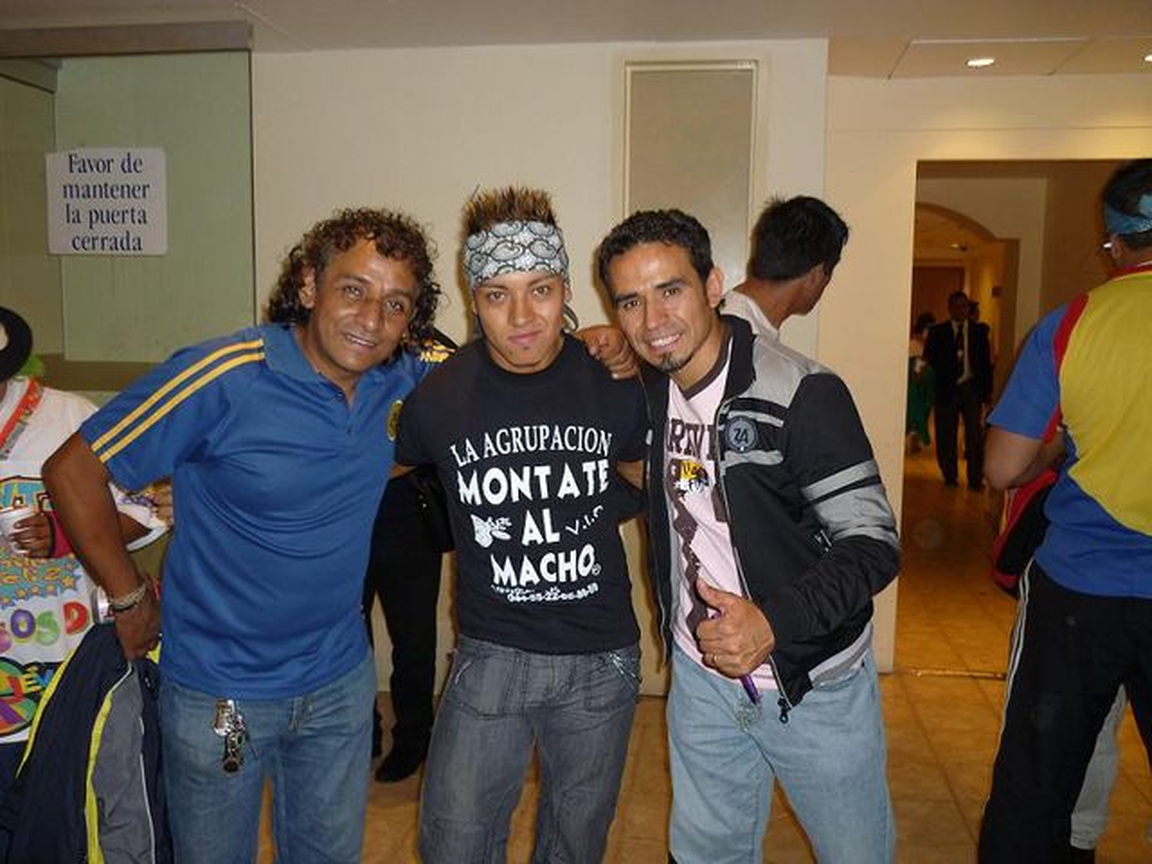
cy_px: 432
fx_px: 1032
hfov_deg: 58.4
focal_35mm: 31
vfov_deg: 45.4
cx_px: 576
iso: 125
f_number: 2.8
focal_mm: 5.5
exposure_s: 1/30
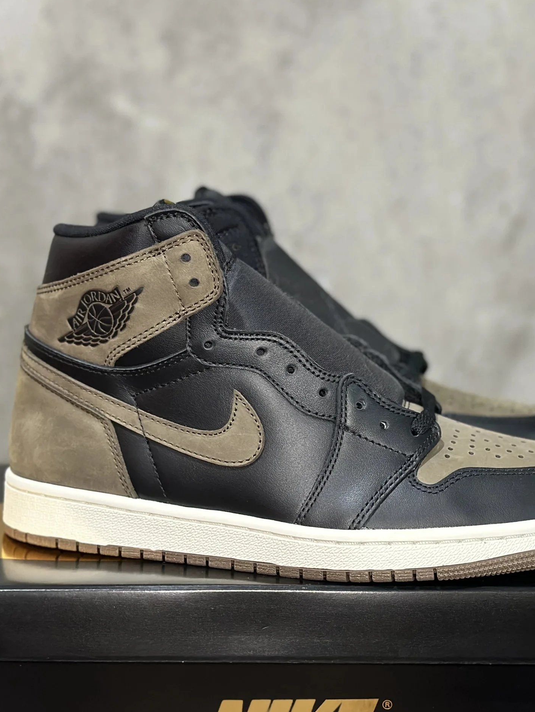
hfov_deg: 22.6
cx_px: 294
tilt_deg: -9.4
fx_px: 1339
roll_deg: -0.7
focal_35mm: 65
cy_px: 352
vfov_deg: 29.8
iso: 500
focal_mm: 6.86
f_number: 1.78
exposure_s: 1/33
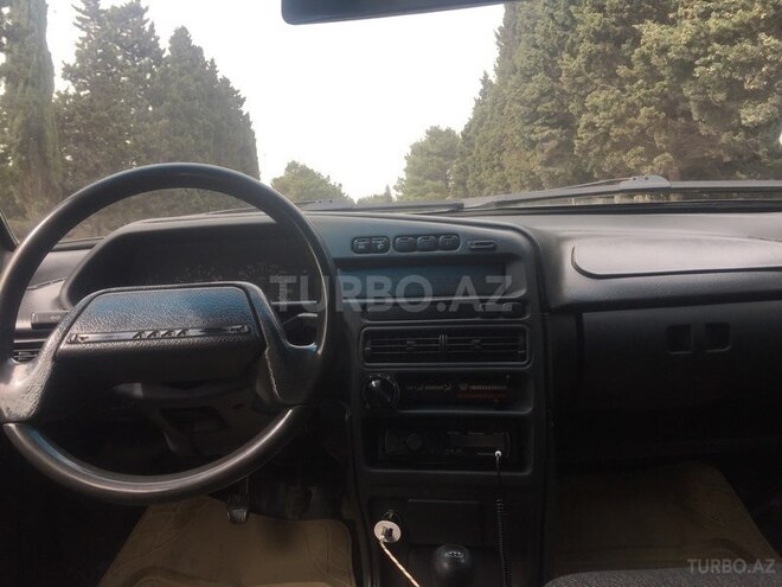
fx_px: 655
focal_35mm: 29
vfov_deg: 48.2
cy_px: 294
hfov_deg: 61.7
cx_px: 391
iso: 32
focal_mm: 4.15
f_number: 2.2
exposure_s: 1/482
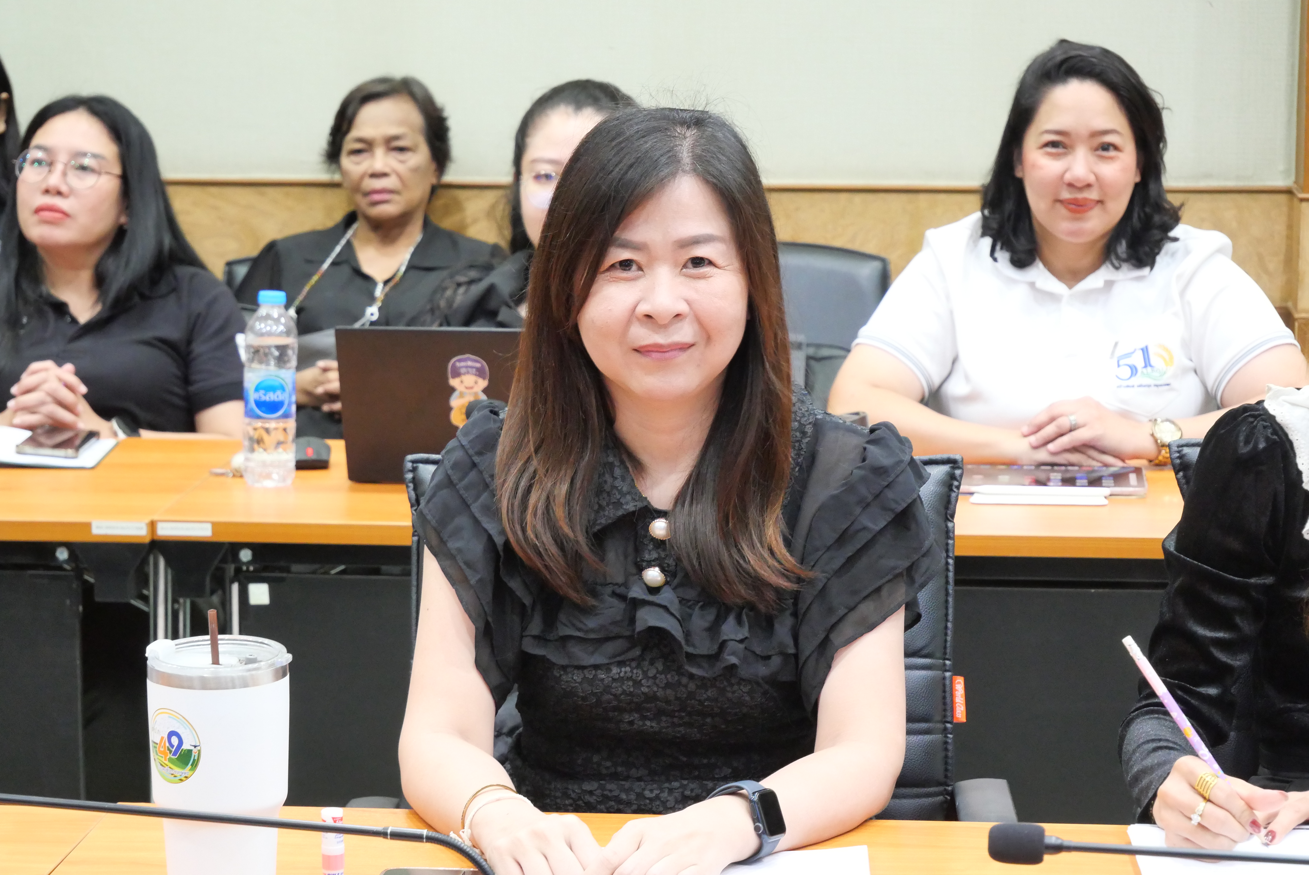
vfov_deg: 13.6
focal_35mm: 101
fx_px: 3675
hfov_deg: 20.2
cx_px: 654
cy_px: 438
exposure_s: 1/25
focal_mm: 49
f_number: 5.6
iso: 3200
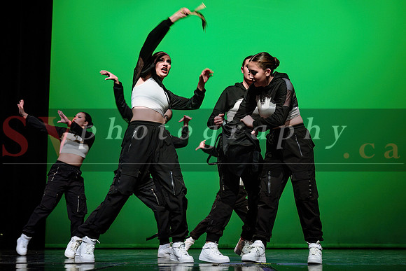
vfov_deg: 23.0
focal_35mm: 59
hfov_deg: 33.9
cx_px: 218
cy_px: 145
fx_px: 666
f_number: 2.8
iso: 1600
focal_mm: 55
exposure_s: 1/270
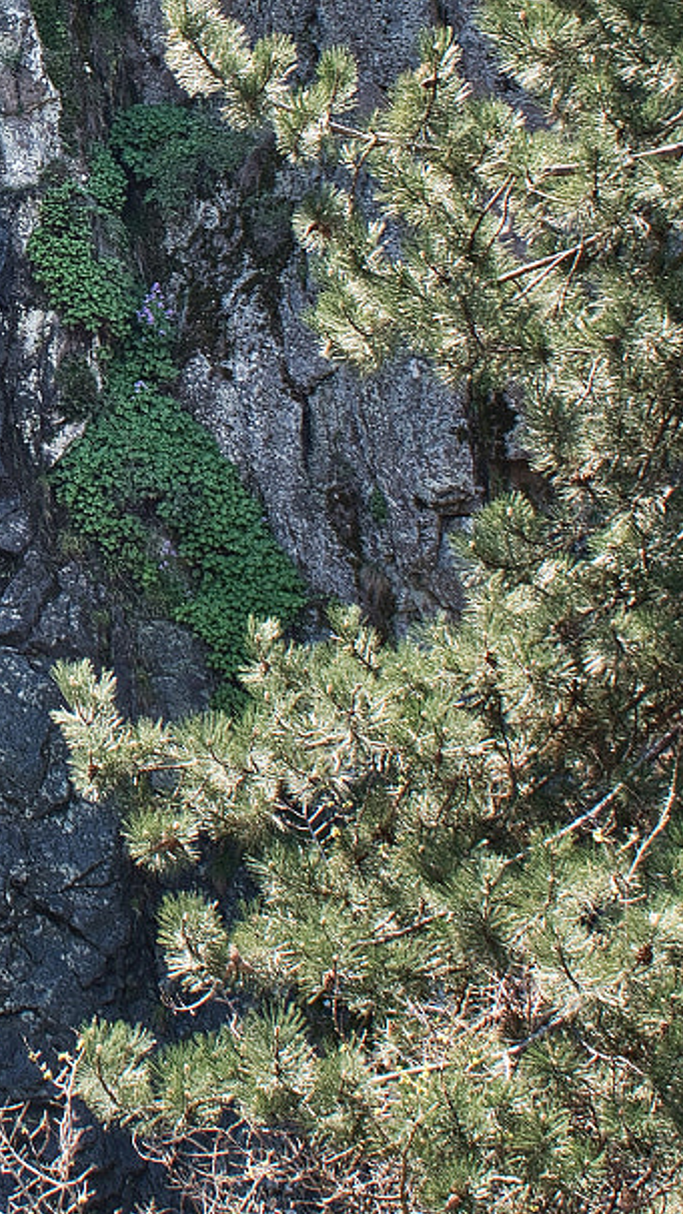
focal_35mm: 120
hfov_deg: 9.9
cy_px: 319
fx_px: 3875
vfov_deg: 17.7
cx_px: -242
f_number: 14
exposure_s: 1/2.5
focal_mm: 29
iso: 100
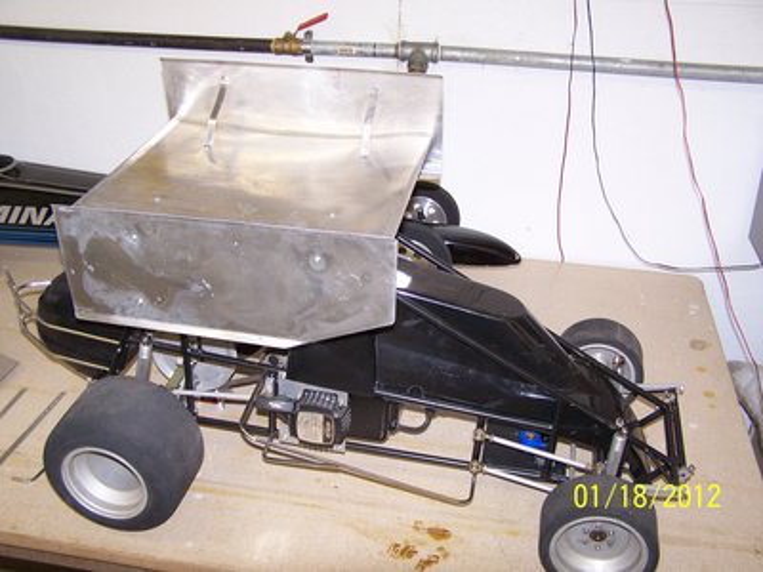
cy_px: 286
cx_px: 382
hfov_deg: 49.0
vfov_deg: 37.7
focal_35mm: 38
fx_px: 838
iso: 140
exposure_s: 1/60
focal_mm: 6.3
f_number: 2.8
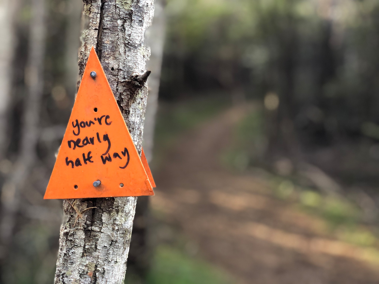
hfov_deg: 36.8
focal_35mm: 52
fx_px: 569
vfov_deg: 28.0
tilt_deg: +2.5
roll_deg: +2.8
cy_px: 142
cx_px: 190
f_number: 2.4
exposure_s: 1/30
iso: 100
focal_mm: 6
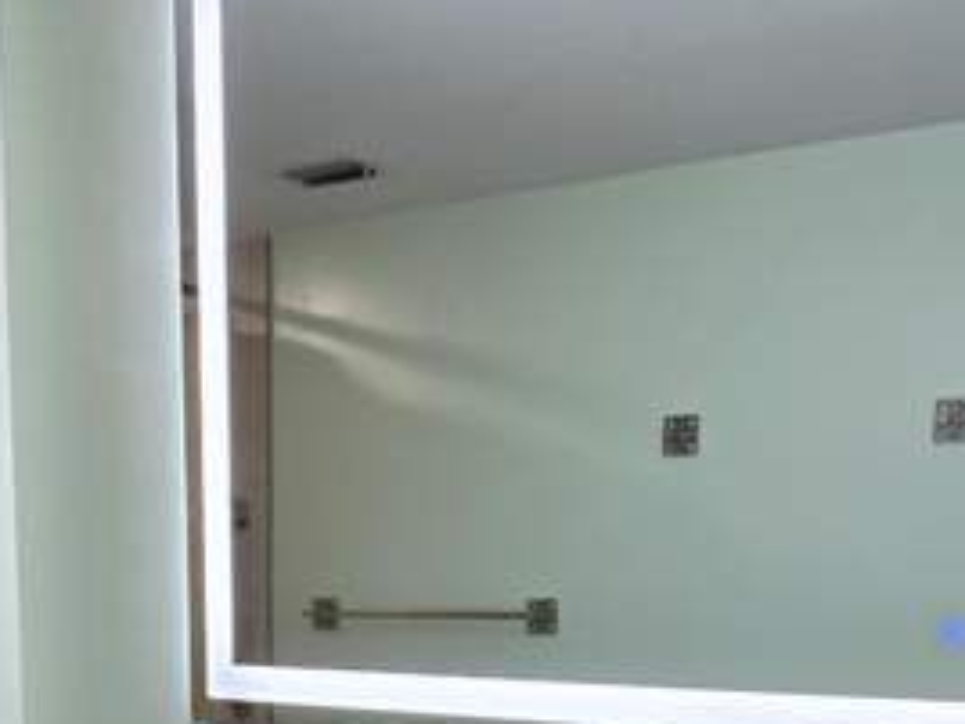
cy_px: 1005
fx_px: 1533
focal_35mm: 55
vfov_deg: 22.9
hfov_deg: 34.9
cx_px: 504
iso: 64
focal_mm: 5.4
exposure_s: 1/120
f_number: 1.8
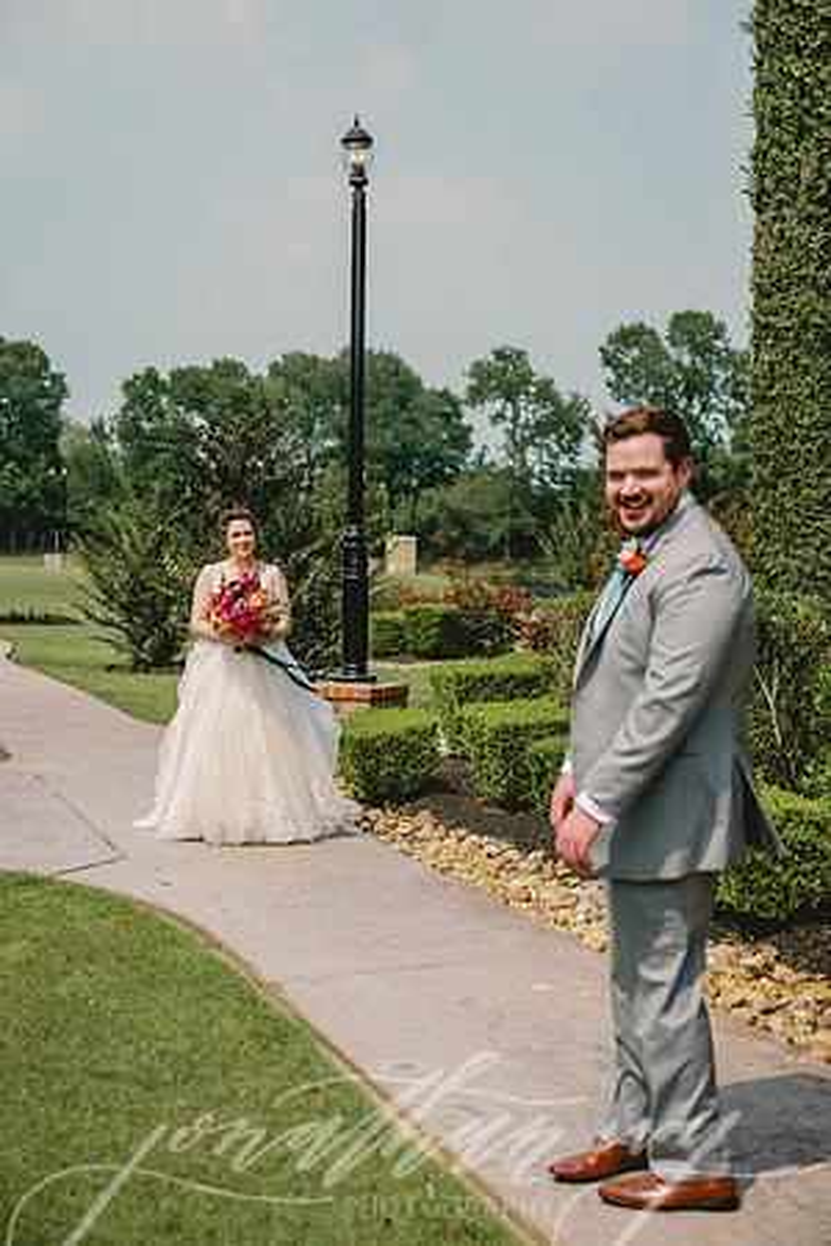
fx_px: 1870
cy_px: 623
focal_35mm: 54
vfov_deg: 36.9
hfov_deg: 25.1
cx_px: 416
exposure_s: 1/1000
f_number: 3.5
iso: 64
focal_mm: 54
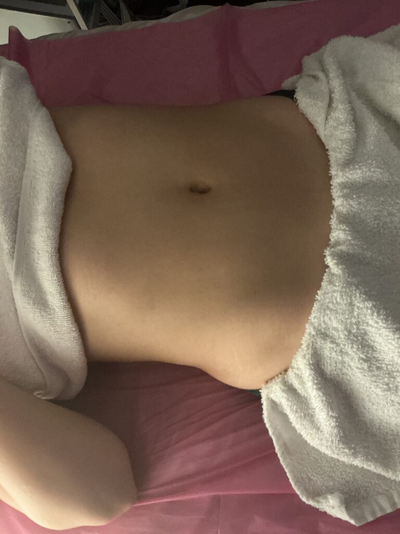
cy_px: 267
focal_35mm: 29
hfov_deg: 48.2
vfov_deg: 61.7
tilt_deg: -66.2
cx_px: 200
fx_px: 447
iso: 500
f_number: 1.8
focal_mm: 3
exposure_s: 1/24
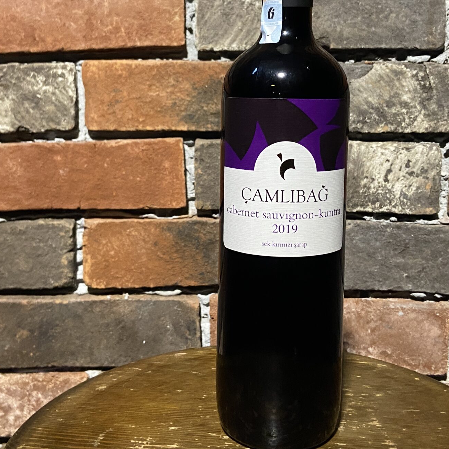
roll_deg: -0.4
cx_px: 249
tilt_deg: -5.3
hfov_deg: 37.5
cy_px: 159
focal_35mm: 45
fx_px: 660
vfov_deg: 37.2
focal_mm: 4.25
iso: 500
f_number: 1.8
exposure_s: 1/33
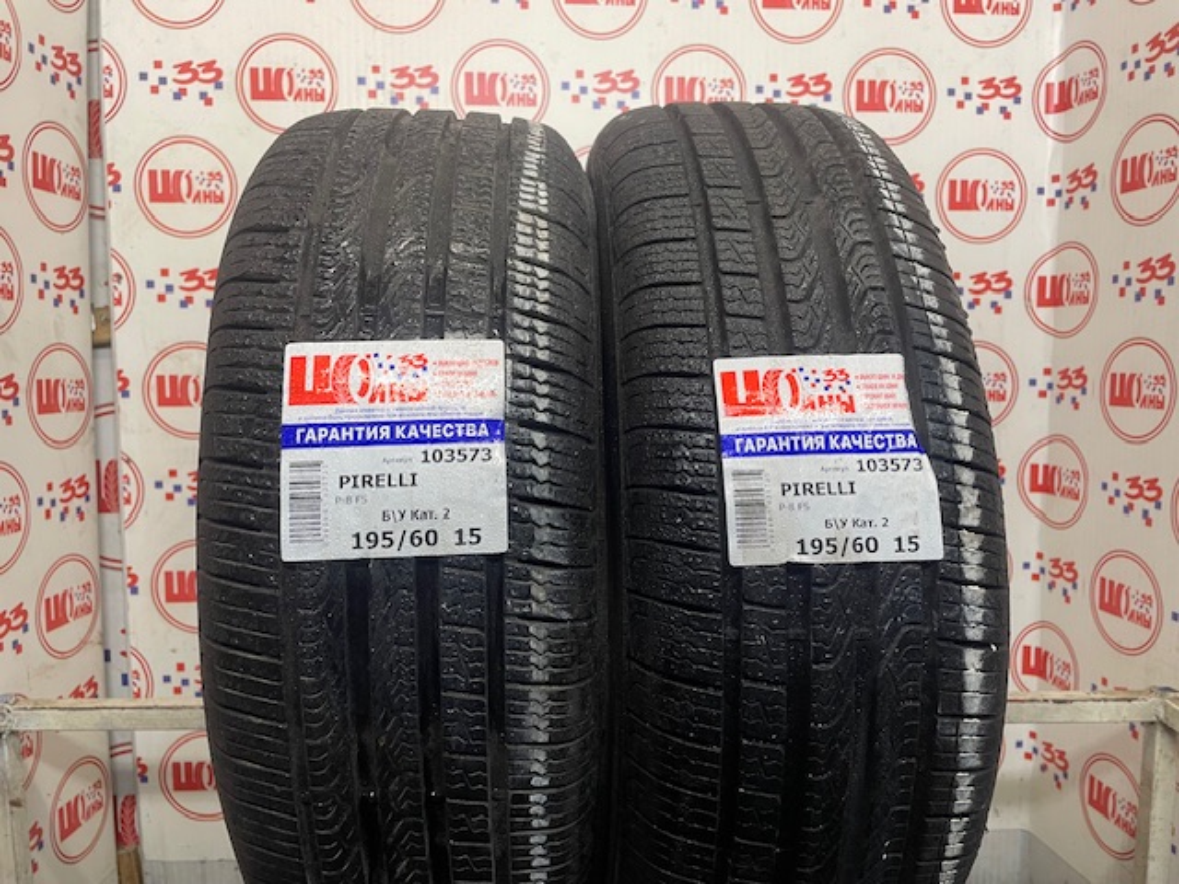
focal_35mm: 26
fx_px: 886
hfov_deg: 67.3
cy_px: 442
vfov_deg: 53.1
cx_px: 590
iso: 100
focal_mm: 4.2
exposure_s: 1/50
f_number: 1.6
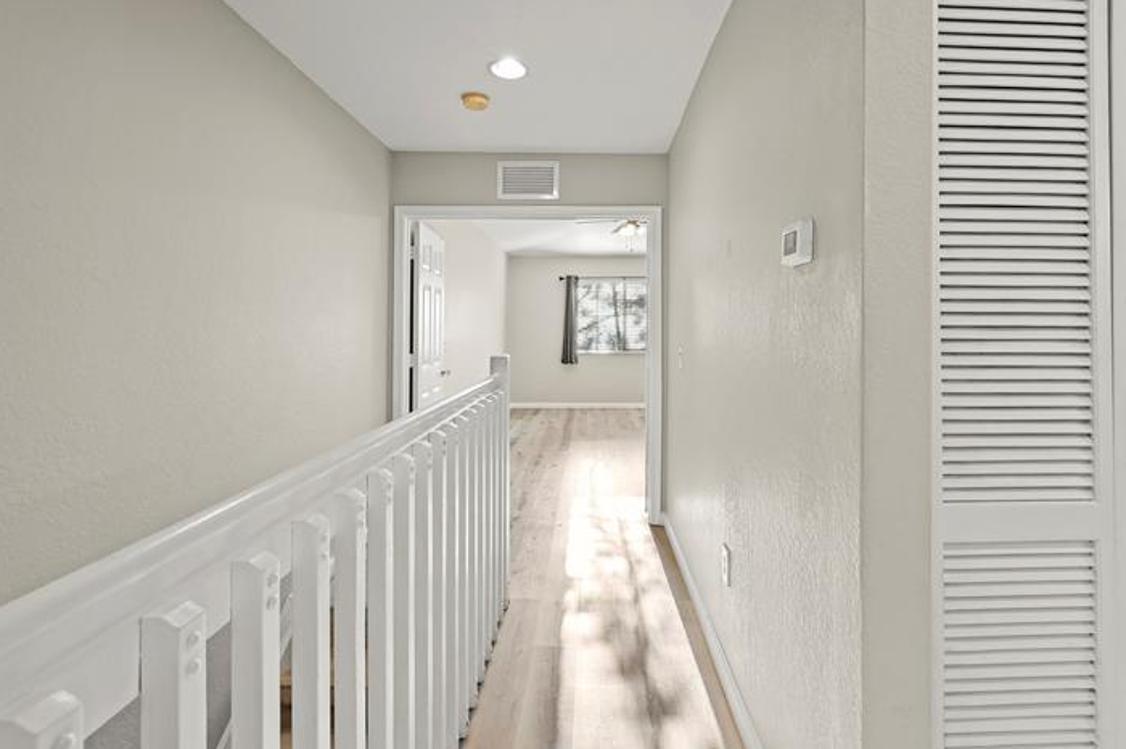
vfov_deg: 73.7
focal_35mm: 16
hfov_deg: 96.7
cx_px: 587
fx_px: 500
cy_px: 371
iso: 1600
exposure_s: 1/20
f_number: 8
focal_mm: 14
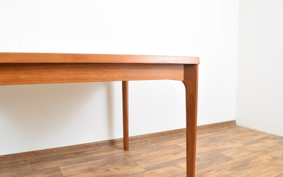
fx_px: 224
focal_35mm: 29
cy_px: 96
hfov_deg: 64.6
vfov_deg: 43.1
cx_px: 148
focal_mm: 18
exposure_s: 5
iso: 100
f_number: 22
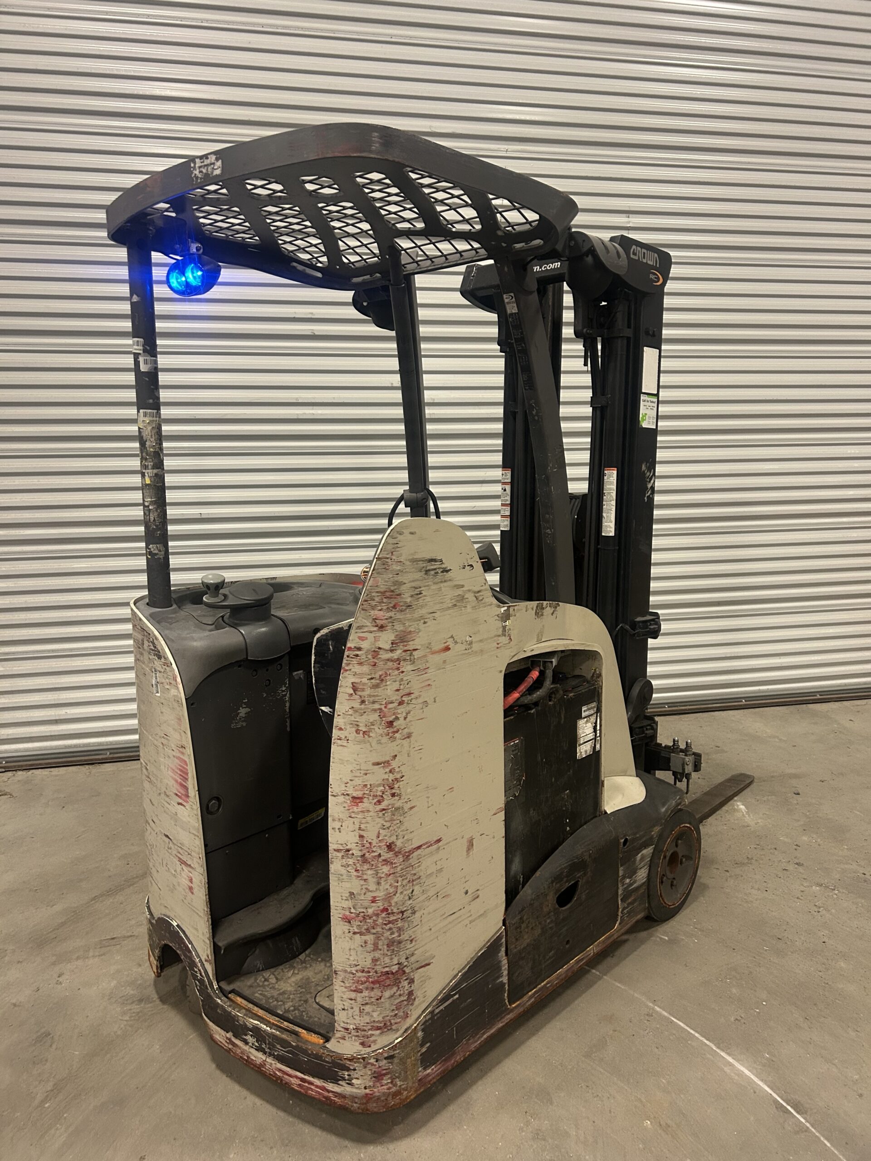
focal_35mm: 26
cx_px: 436
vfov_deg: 67.3
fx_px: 872
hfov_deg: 53.1
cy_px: 580
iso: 250
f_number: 1.5
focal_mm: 5.7
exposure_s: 1/60
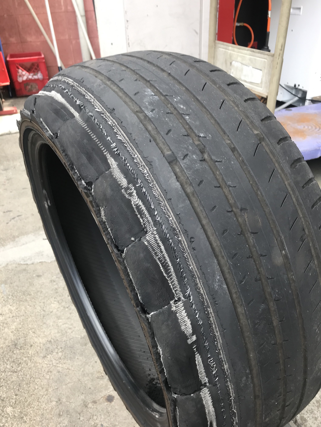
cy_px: 214
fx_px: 346
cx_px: 160
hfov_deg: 49.7
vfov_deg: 63.4
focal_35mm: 28
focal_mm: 3.99
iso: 20
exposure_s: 1/120
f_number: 1.8
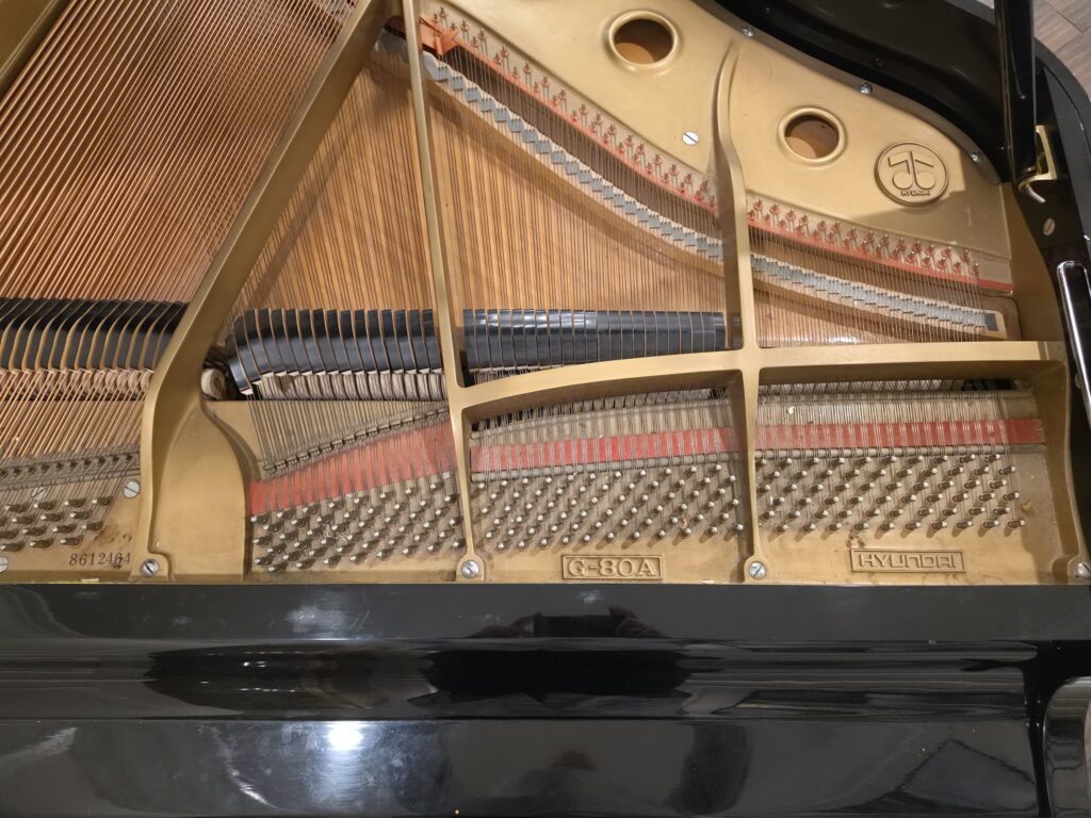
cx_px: 546
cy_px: 409
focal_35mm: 23
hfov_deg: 73.9
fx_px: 725
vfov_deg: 58.9
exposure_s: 1/40
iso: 250
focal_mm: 6.5
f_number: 1.4
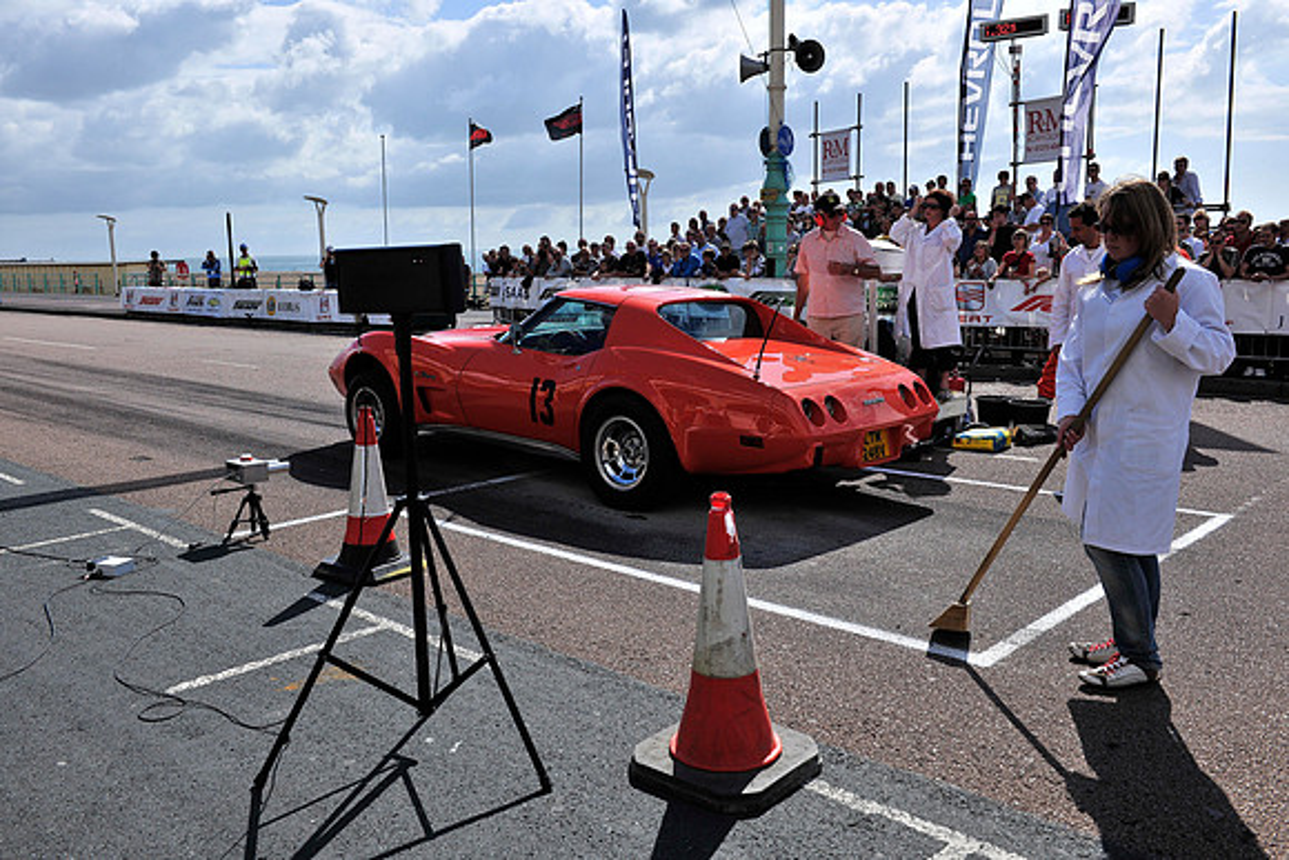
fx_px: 1146
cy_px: 430
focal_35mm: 32
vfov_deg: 41.1
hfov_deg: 58.7
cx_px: 644
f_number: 8
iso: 320
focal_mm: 32
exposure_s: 1/1600
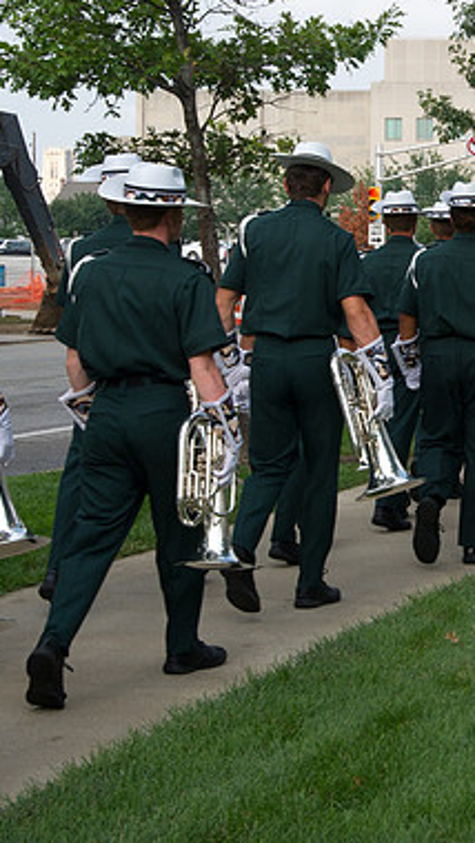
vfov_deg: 21.7
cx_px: 631
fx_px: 2192
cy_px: 330
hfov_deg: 12.0
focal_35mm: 98
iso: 320
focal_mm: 45
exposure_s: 1/320
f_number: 9
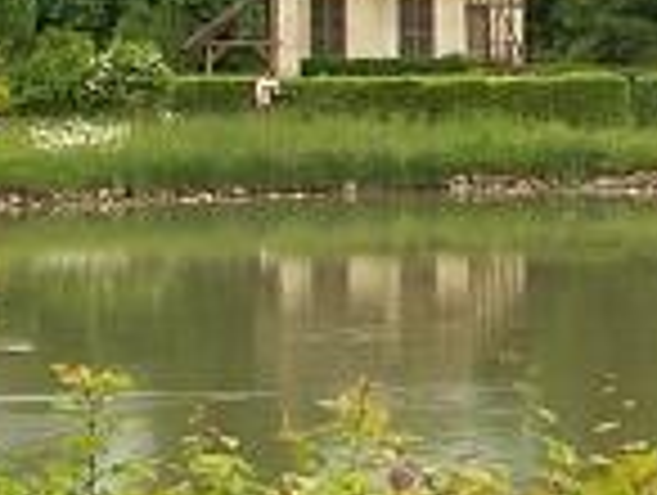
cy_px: 76
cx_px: 873
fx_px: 3726
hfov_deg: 9.9
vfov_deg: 7.6
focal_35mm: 196
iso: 64
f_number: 5.6
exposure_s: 1/80
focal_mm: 7.2
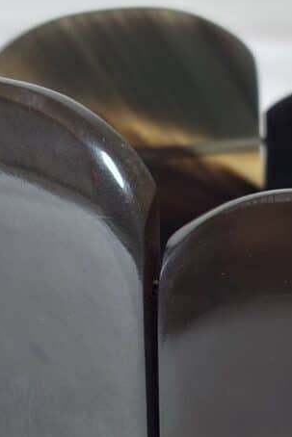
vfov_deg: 16.7
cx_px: 183
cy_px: 319
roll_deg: +1.1
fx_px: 1483
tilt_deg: -20.8
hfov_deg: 11.2
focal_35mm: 122
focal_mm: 5.96
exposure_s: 1/100
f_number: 1.6
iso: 80
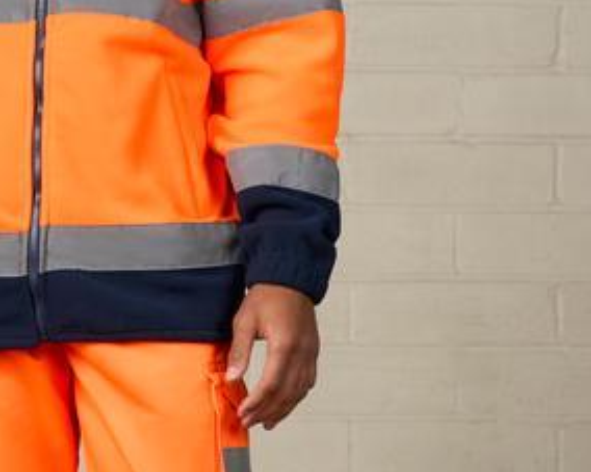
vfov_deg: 11.1
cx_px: 114
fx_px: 2430
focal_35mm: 139
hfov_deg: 13.8
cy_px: 297
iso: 400
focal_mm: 35
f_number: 3.5
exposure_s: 1/160
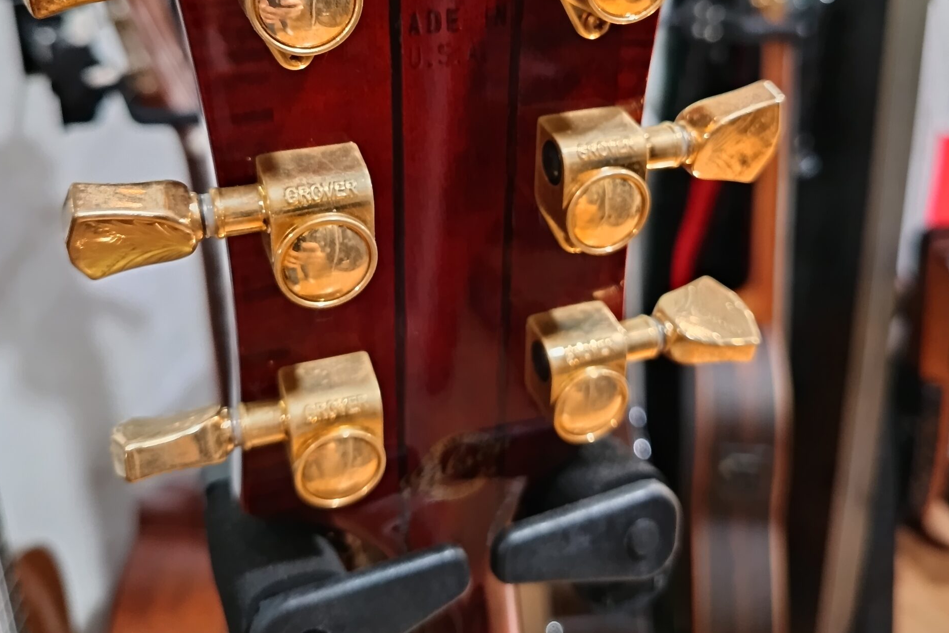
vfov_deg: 38.1
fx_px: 896
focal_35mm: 34
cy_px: 170
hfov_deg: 55.8
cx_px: 479
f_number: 1.7
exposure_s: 1/20
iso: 1874
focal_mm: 5.31
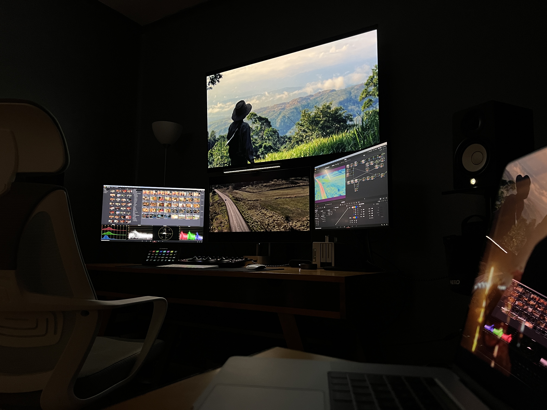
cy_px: 205
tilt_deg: +7.0
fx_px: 411
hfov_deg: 67.3
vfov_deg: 53.1
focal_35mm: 26
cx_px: 274
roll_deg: -1.1
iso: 320
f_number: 1.5
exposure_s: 1/60
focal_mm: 5.7
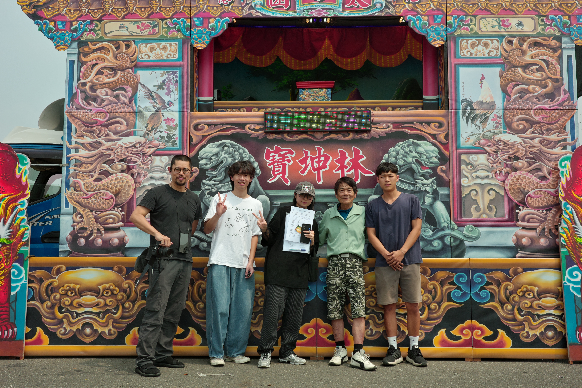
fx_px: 647
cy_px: 194
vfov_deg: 33.4
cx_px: 291
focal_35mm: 40
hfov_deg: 48.5
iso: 200
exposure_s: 1/640
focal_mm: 26
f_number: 5.6
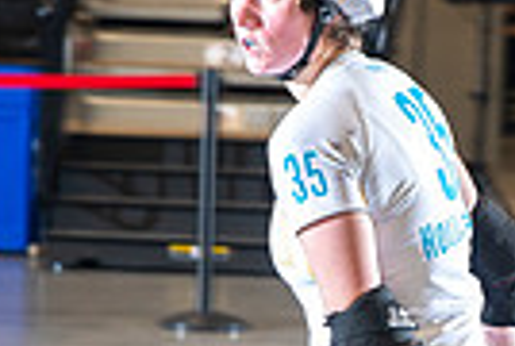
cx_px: 377
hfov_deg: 6.8
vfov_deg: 4.6
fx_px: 4330
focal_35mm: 302
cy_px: 298
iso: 500
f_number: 5
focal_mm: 70
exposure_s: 1/160
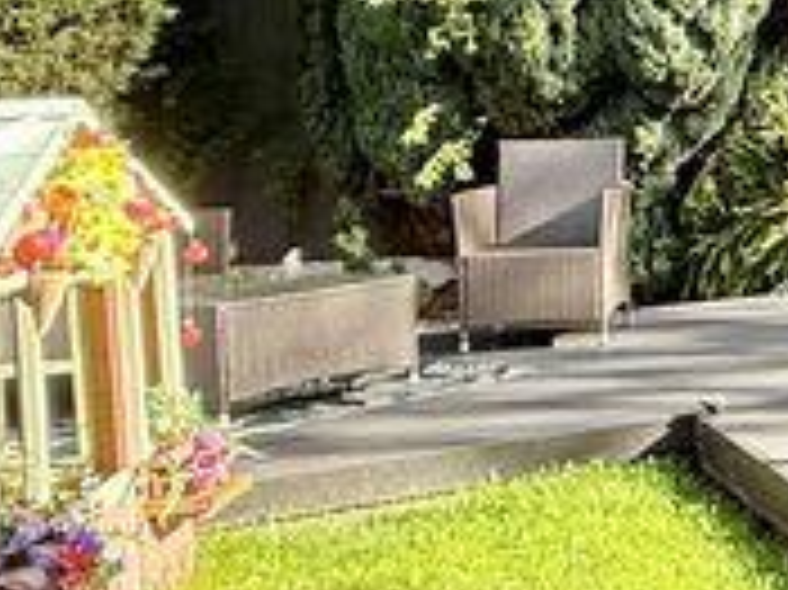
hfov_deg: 17.1
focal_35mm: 82
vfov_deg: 17.7
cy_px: 59
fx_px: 1865
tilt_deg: -1.1
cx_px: 1594
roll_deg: +0.5
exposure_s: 1/189
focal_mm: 2.22
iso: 64
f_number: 2.2
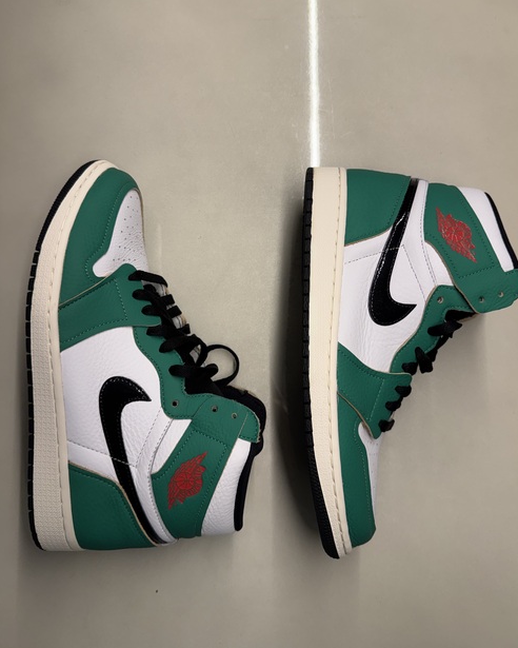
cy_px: 290
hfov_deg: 54.9
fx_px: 498
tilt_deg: -83.0
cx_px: 265
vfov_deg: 65.9
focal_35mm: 26
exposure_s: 1/197
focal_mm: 6.76
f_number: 1.78
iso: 64
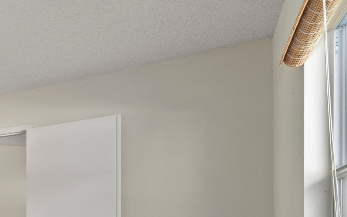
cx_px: -58
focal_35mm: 41
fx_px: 388
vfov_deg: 28.8
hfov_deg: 37.7
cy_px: 228
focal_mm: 17
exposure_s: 1/2.5
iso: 400
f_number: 8
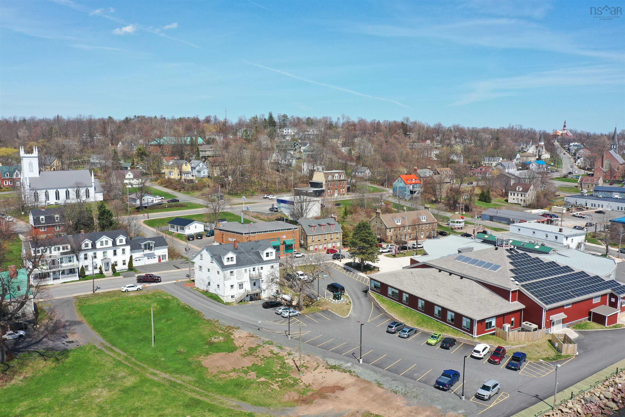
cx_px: 312
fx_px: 486
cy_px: 208
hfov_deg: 65.5
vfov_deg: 46.4
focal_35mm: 28
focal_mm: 10.26
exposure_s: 1/400
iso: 100
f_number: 5.6
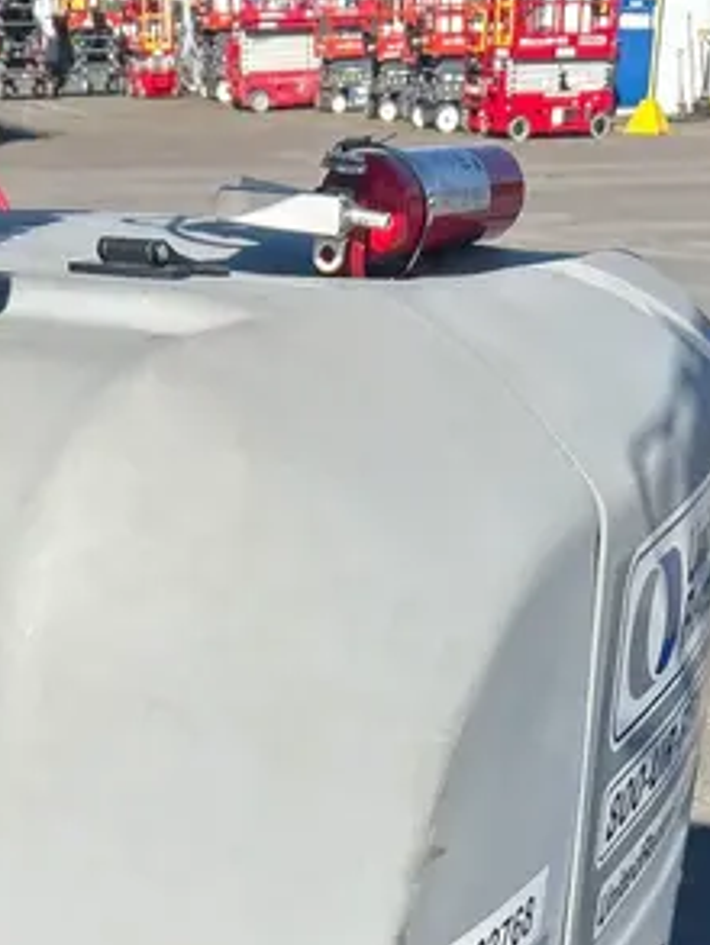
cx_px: 278
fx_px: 1776
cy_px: 1124
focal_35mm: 65
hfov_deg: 22.6
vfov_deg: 26.6
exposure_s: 1/5076
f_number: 1.5
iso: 50
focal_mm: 5.7
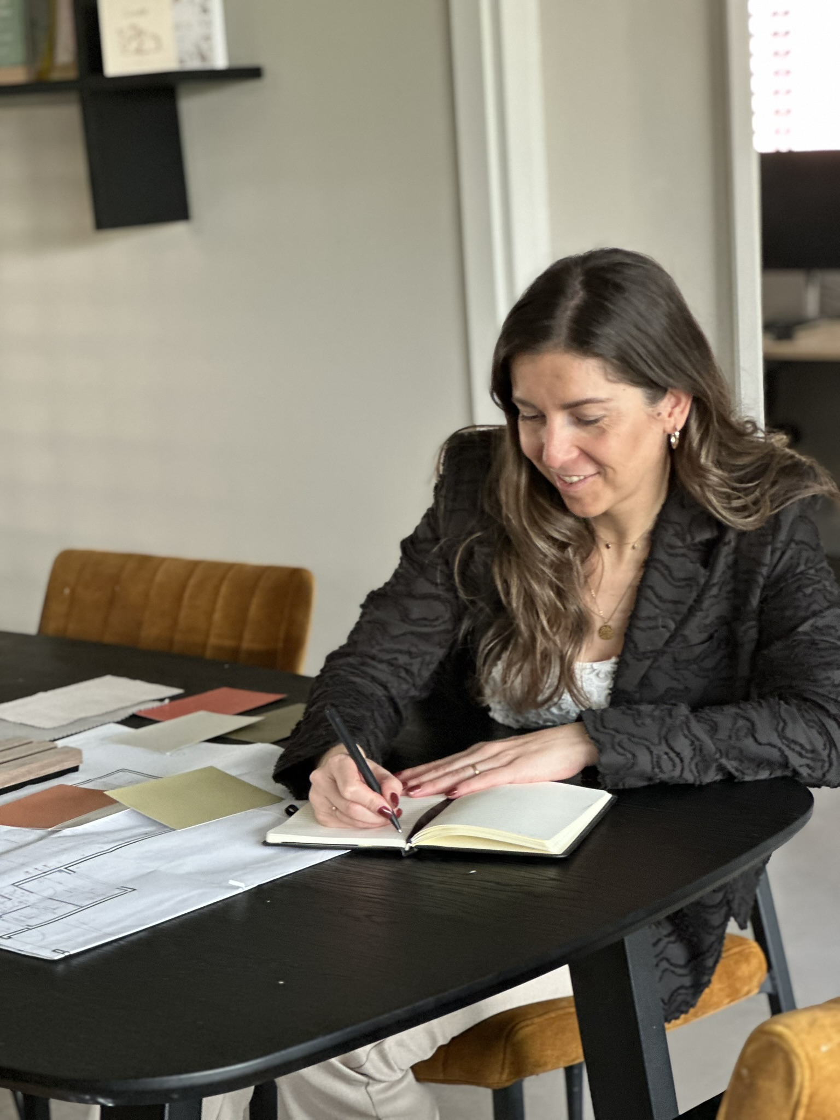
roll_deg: +4.5
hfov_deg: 19.1
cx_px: 420
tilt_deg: -10.8
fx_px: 2491
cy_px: 560
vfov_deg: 25.3
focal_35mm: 77
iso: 250
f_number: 2.8
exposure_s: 1/61
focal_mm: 9
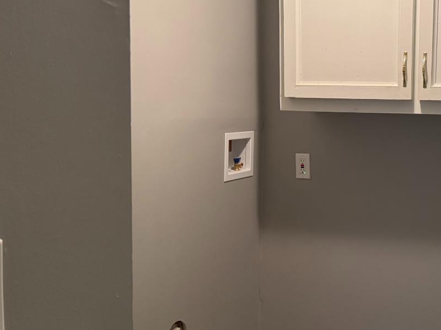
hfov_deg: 39.8
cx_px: 374
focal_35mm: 45
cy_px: 143
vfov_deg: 32.1
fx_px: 573
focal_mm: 6.76
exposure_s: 1/60
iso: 500
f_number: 1.78
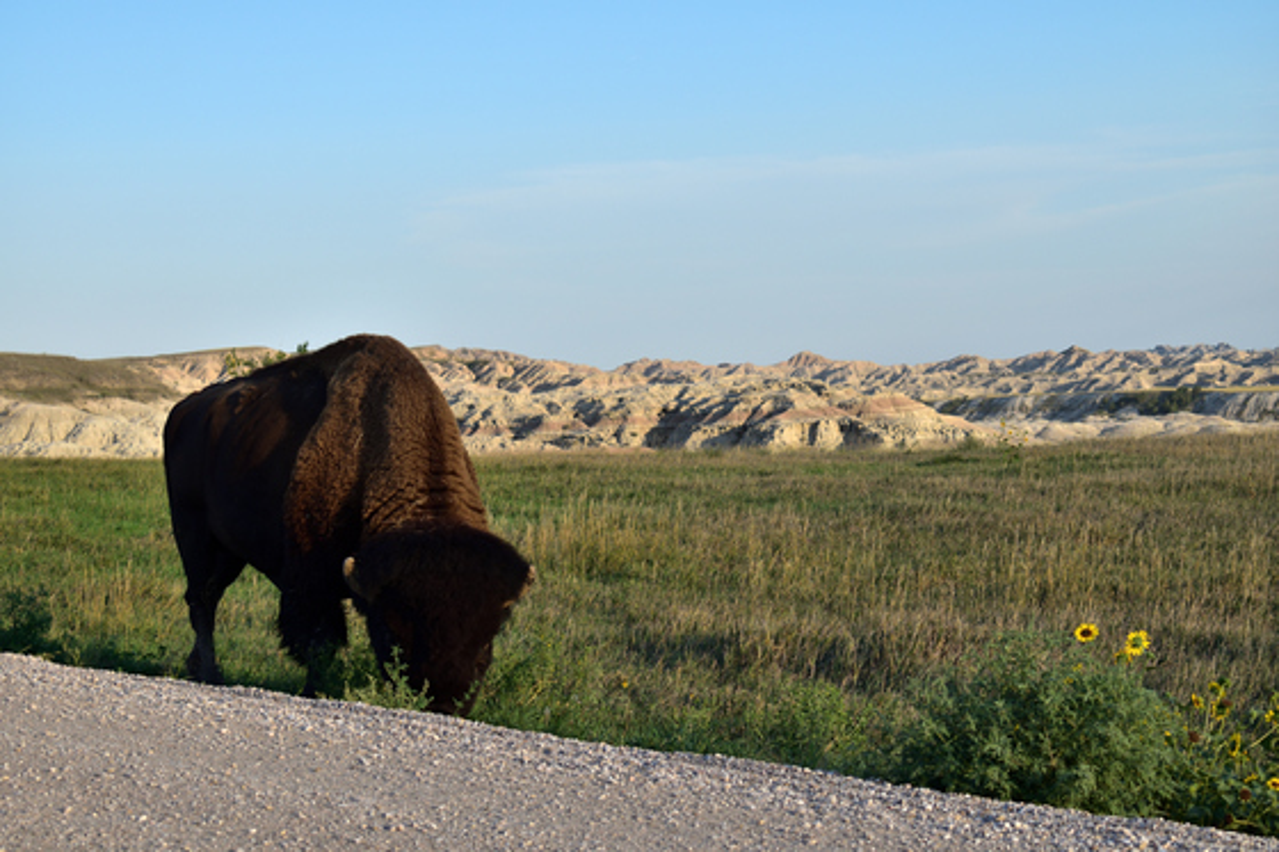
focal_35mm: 69
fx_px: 2451
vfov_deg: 19.7
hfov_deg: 29.3
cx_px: 640
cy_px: 426
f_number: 6.3
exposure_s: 1/400
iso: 125
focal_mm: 46
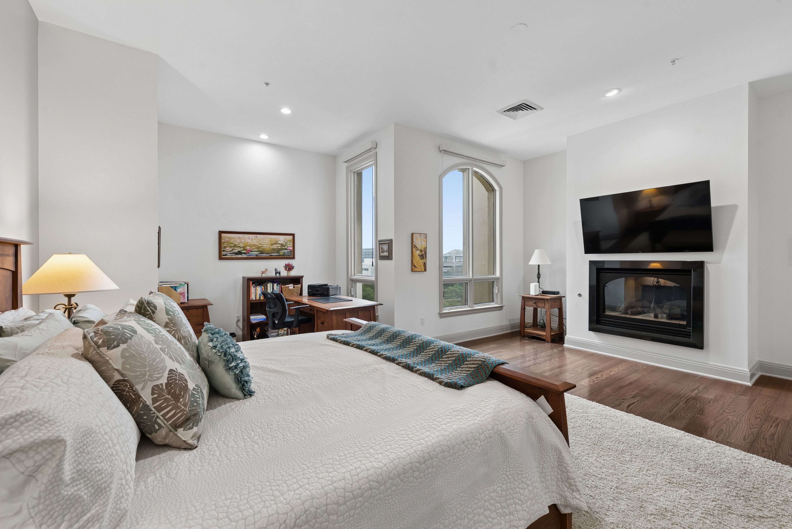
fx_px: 330
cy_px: 264
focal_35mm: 15
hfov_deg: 100.4
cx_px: 396
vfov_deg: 77.4
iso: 640
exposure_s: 1/40
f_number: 9
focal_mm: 15
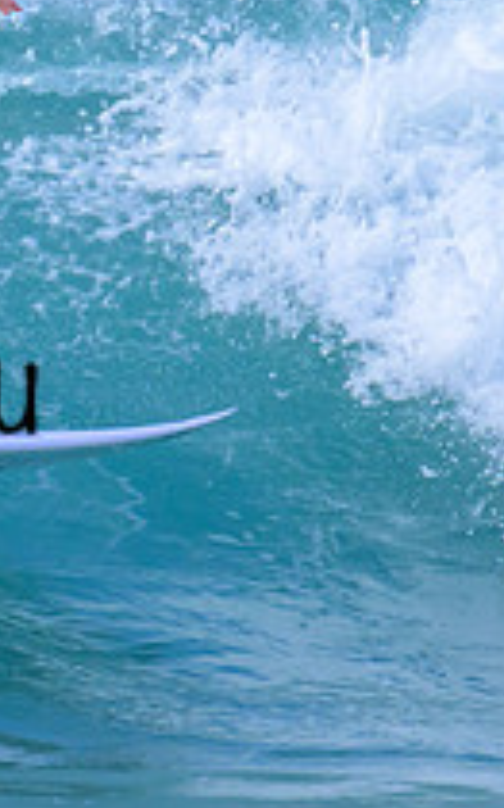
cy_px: 201
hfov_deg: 0.4
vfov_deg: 0.7
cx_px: -363
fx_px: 67870
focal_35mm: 3084
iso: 1100
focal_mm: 800
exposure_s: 1/2000
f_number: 11
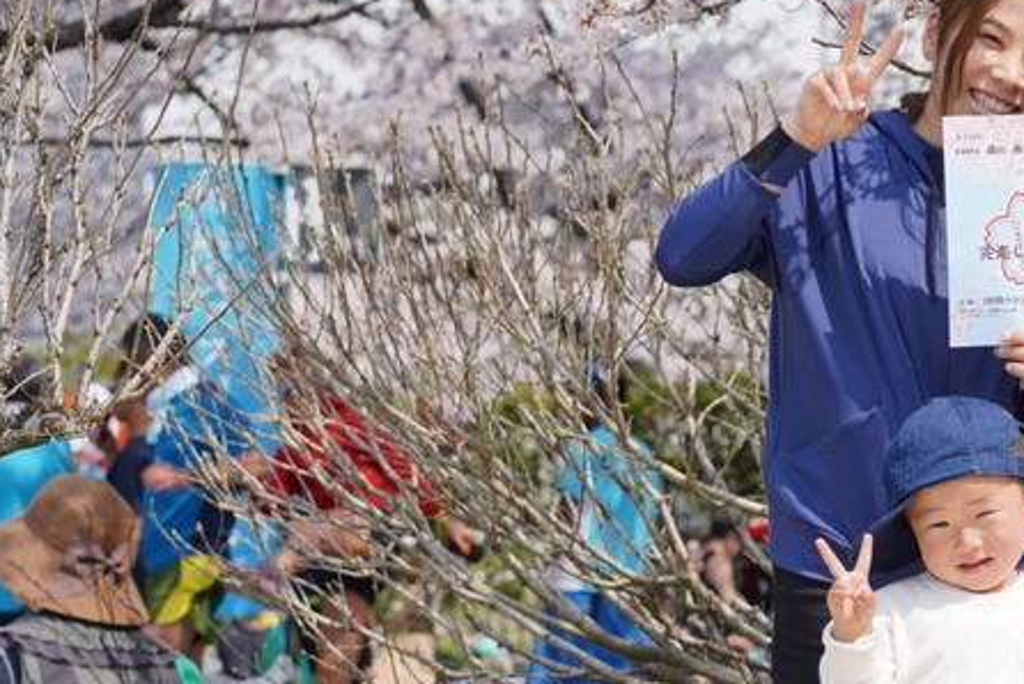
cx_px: 1295
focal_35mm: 148
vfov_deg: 9.3
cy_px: 558
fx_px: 4212
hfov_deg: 13.4
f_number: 4
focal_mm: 55
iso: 100
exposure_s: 1/800
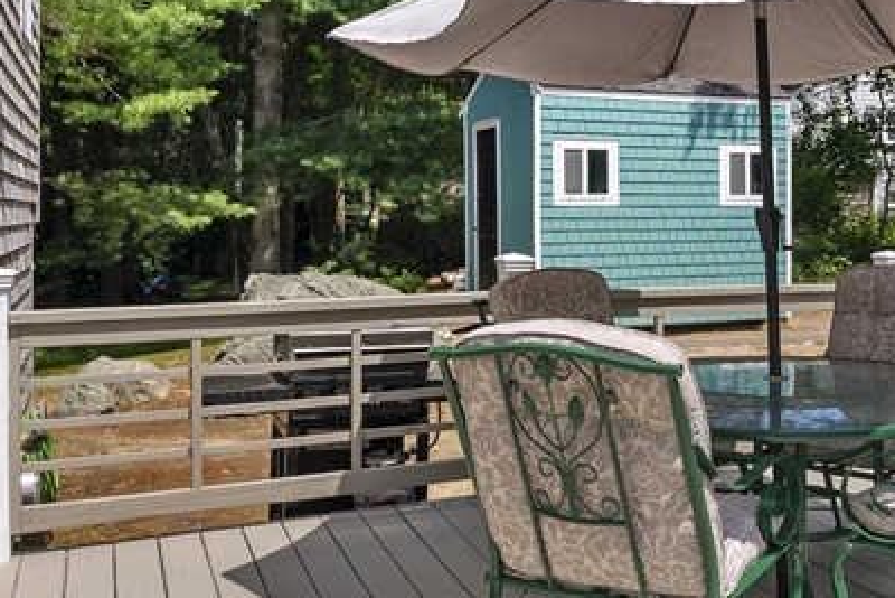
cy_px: 253
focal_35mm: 42
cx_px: 656
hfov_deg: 44.8
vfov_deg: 31.7
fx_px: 1051
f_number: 6.3
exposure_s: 1/320
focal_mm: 16.5
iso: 100
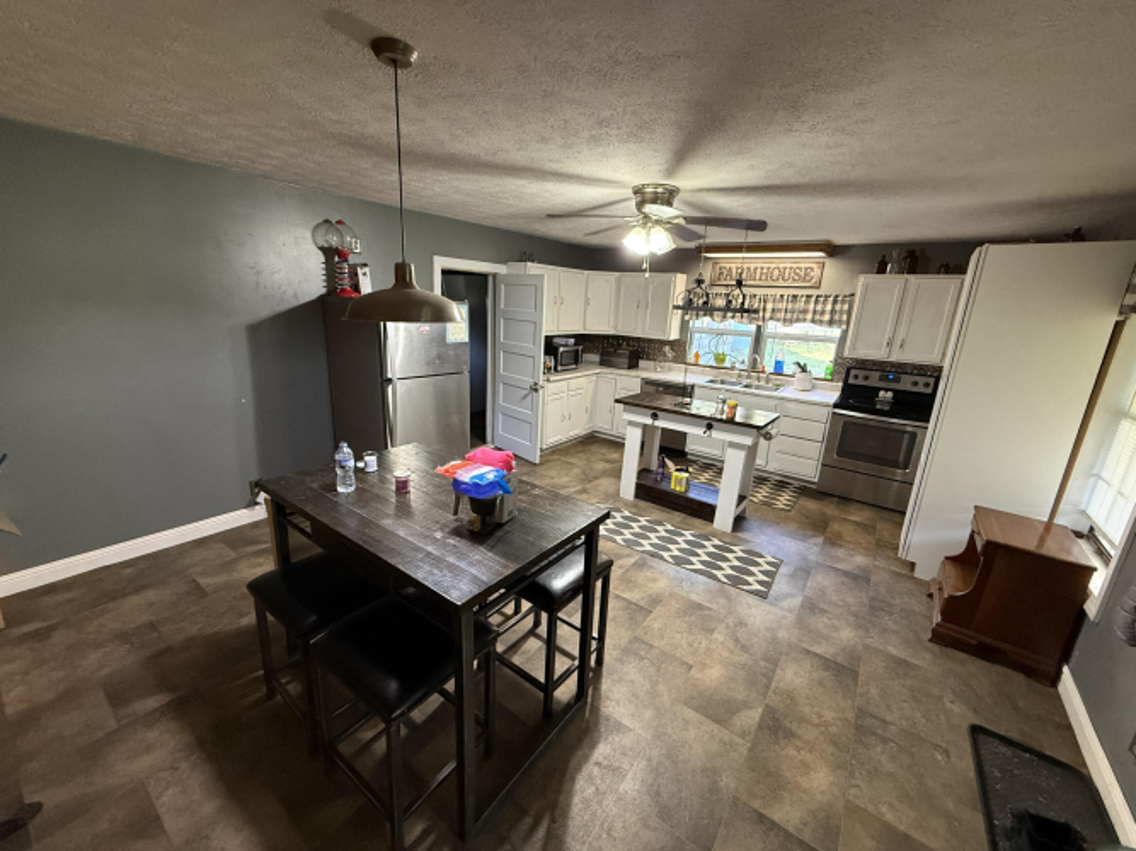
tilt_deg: -15.0
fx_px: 459
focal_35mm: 14
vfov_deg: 85.7
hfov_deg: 102.1
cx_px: 568
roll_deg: -3.0
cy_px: 426
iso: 400
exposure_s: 1/60
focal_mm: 2.22
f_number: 2.2
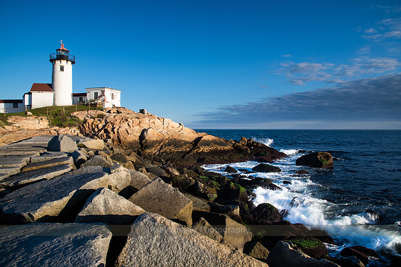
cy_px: 129
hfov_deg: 71.9
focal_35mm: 25
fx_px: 277
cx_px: 207
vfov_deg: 51.6
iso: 100
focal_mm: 24
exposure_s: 1/20
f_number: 16
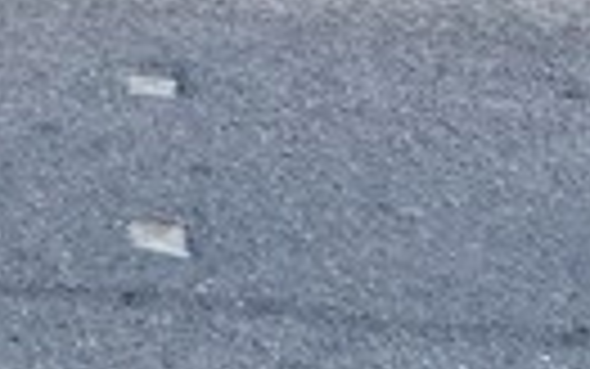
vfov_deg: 11.8
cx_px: -158
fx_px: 1528
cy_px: -441
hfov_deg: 20.2
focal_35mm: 95
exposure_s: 1/244
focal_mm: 6.4
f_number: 1.8
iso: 50
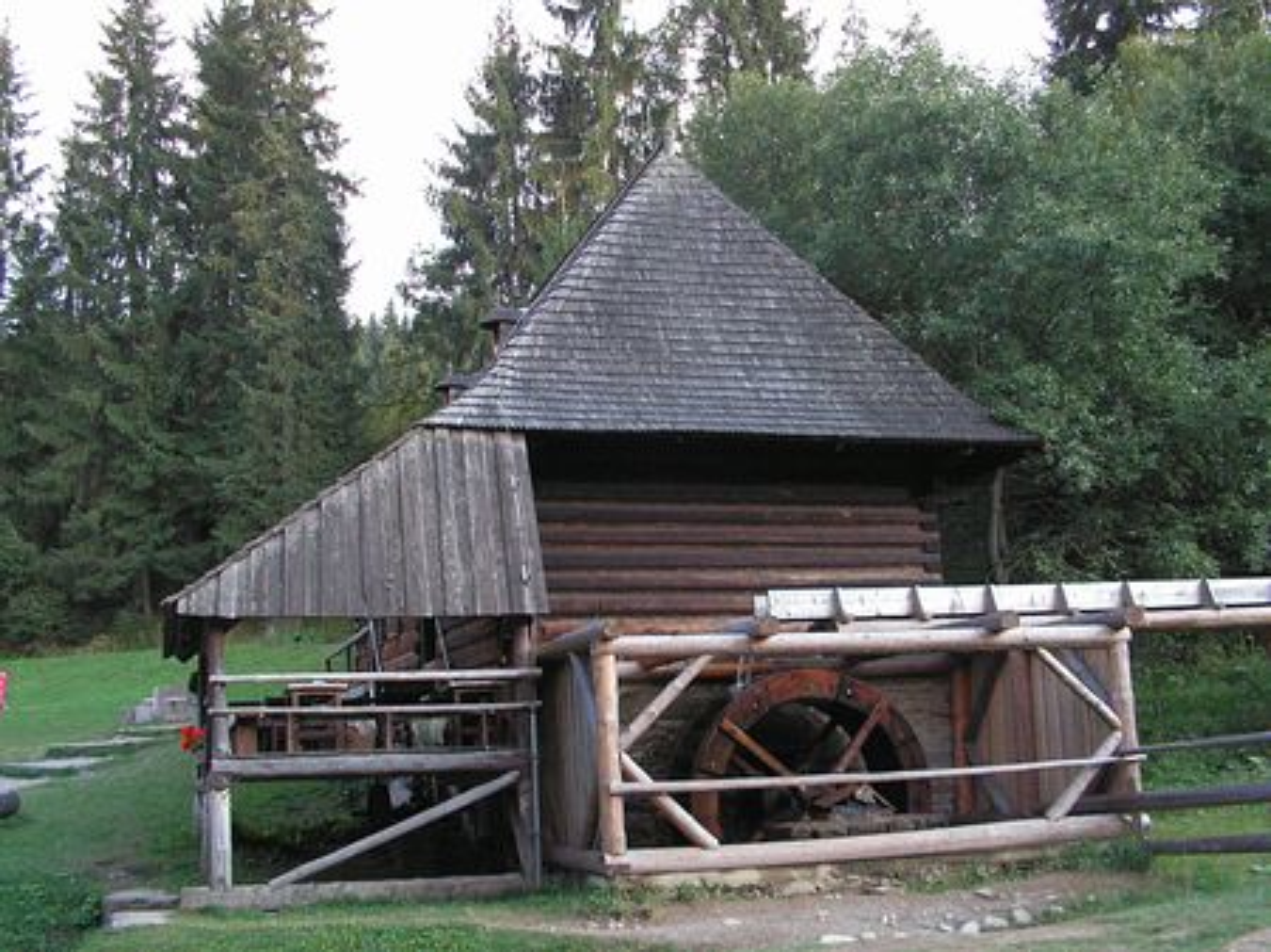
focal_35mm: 38
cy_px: 476
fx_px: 1395
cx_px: 636
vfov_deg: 37.7
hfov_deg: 49.0
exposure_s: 1/40
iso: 80
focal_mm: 6.4
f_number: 3.2
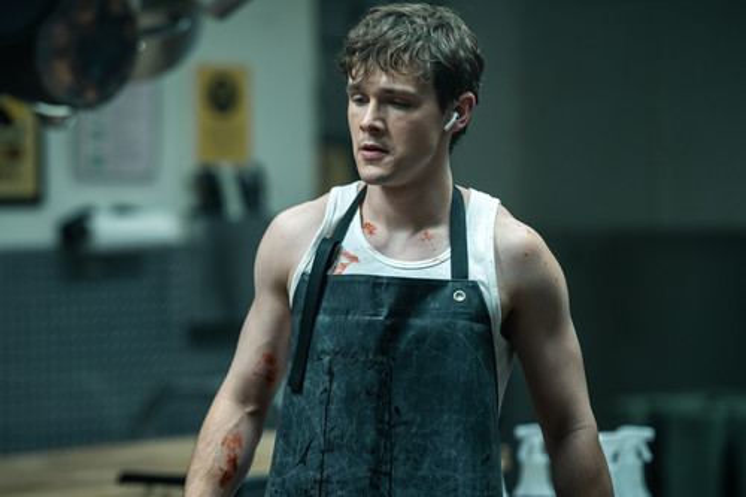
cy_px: 248
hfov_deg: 15.2
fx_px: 2796
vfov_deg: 10.2
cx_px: 373
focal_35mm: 135
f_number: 2.5
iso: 500
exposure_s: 1/320
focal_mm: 135
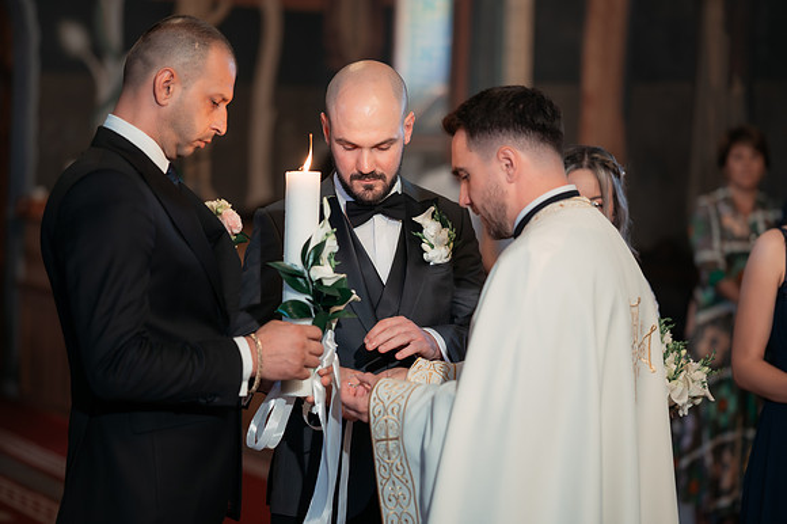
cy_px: 262
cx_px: 368
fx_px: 1975
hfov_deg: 22.5
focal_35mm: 90
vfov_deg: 15.1
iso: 1600
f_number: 1.8
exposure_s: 1/200
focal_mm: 85
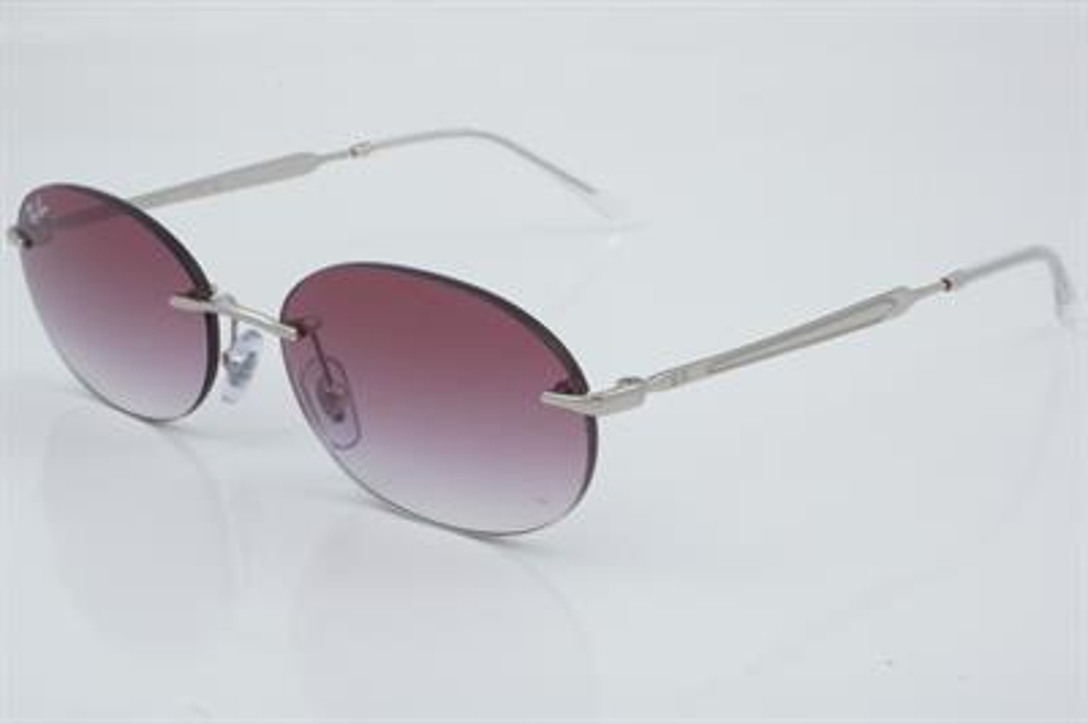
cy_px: 362
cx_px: 544
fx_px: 2038
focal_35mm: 68
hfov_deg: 29.9
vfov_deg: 20.1
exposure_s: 1/3
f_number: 32
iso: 100
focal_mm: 45
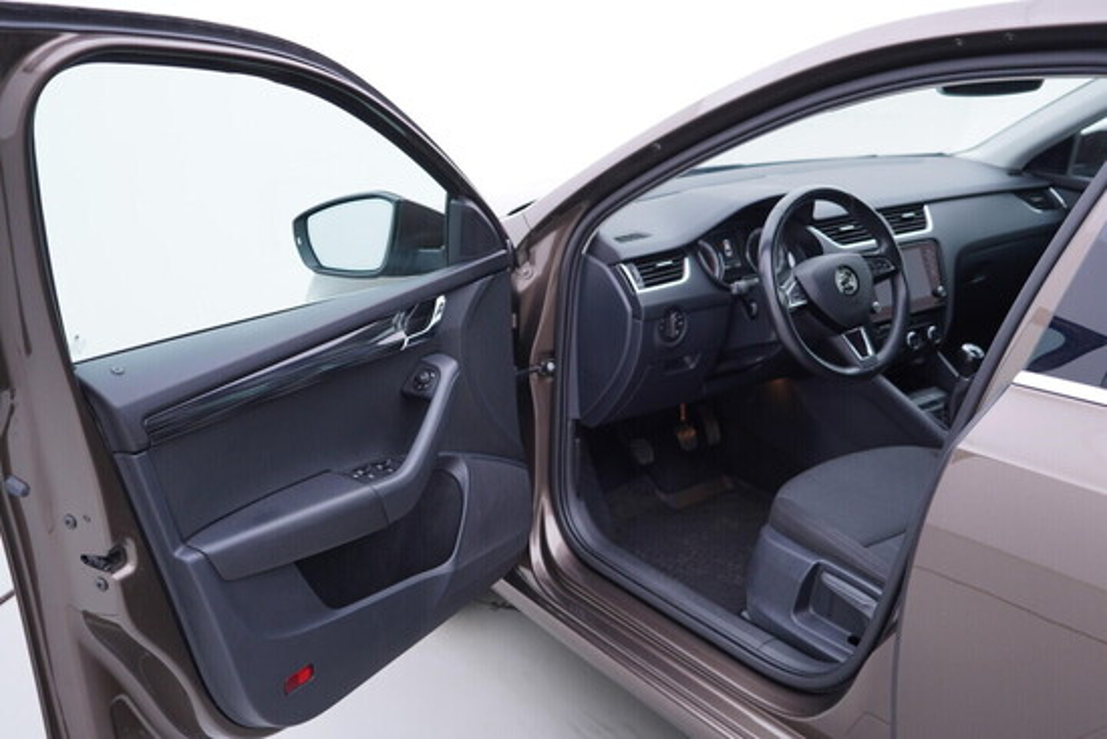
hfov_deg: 53.1
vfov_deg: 36.9
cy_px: 370
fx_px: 1107
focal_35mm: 36
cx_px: 554
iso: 125
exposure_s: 1/40
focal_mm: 24
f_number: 2.8
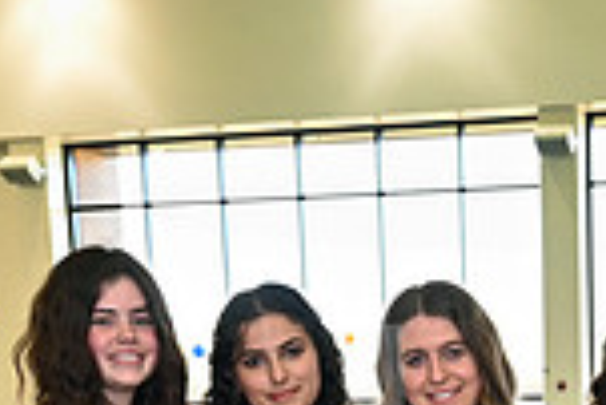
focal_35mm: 92
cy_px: 754
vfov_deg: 13.3
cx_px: 602
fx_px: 1550
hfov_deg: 21.4
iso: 1000
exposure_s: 1/125
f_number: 3.5
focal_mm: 24
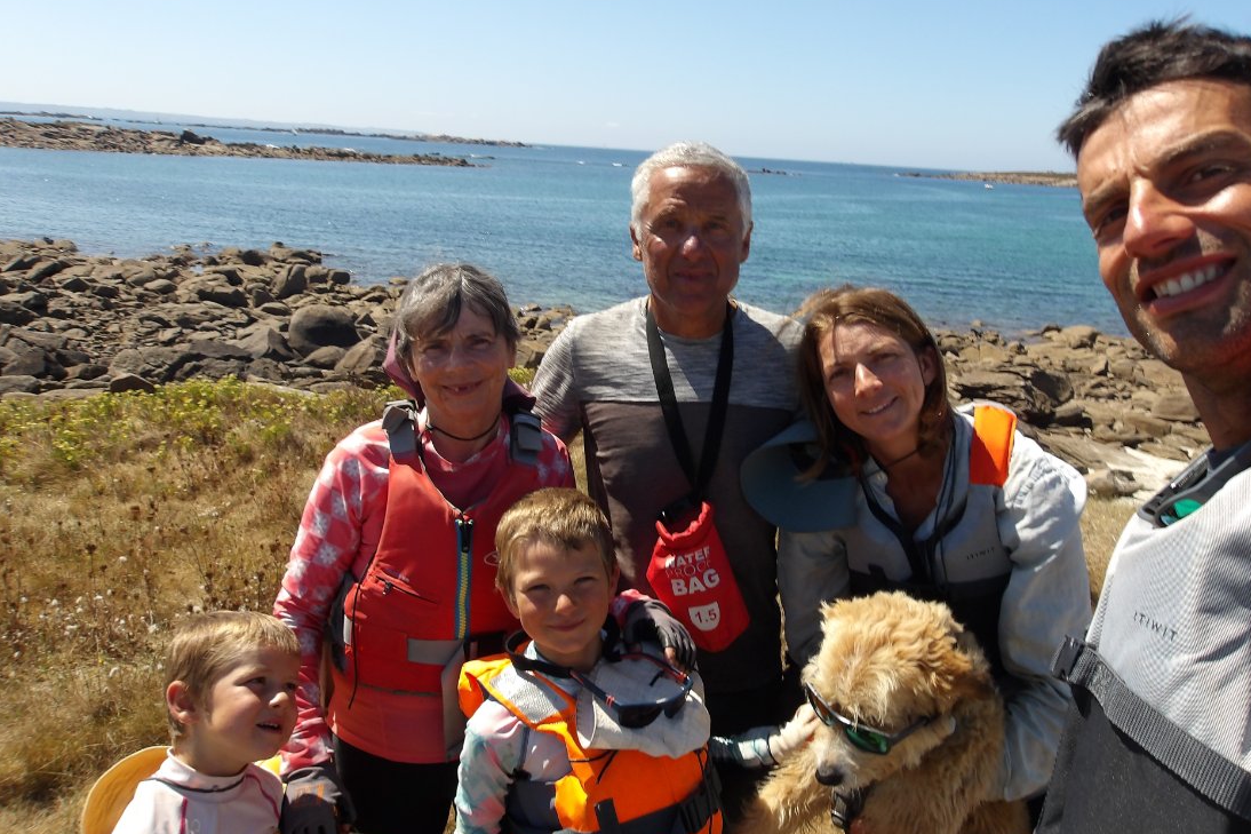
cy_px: 431
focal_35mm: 29
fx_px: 1008
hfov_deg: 63.7
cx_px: 644
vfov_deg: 44.9
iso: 100
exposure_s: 1/97
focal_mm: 4.9
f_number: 10.4
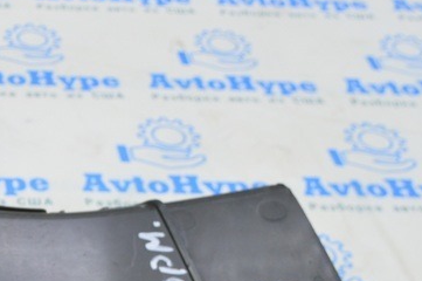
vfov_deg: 12.9
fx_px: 1195
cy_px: 367
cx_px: -113
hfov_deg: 18.7
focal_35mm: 102
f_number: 5.6
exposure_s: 1/20
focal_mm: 24
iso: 400
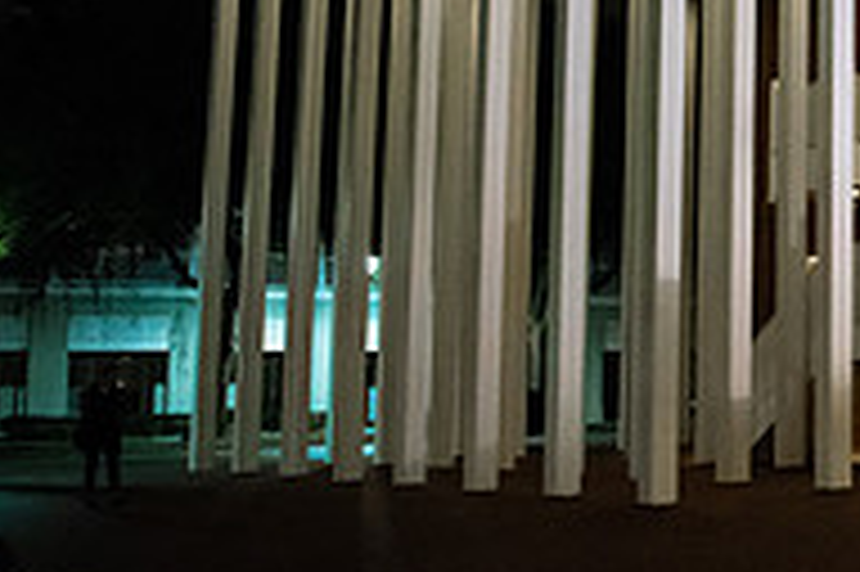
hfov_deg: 23.2
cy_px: 137
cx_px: 1229
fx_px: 1742
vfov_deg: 18.5
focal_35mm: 73
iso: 12800
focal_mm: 24
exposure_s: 1/100
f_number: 2.8
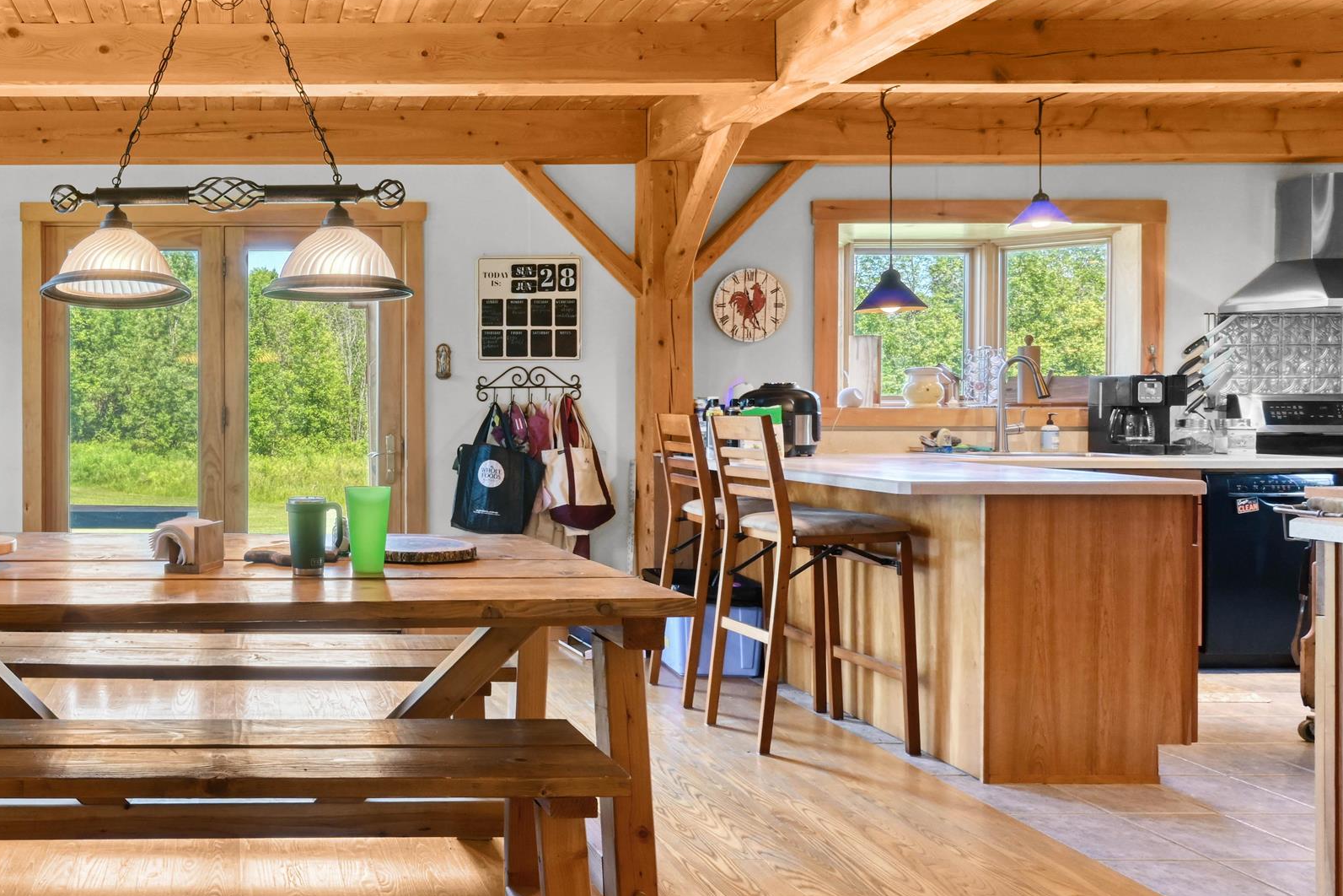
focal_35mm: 27
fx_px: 1007
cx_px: 222
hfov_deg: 60.5
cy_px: 440
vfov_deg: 47.9
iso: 1000
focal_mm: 14
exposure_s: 1/800
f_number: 14
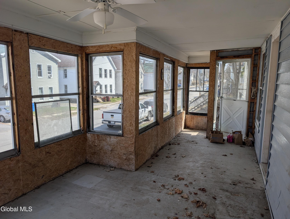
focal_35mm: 24
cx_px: 145
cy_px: 110
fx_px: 201
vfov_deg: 56.9
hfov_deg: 71.5
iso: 22
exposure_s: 1/7937
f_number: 1.68
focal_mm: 6.9
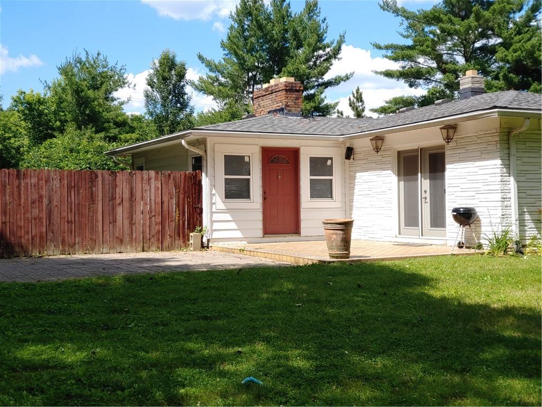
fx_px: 783
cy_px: 204
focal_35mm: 50
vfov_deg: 29.1
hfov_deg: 38.2
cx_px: 271
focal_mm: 5.88
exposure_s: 1/606
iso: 50
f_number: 2.4
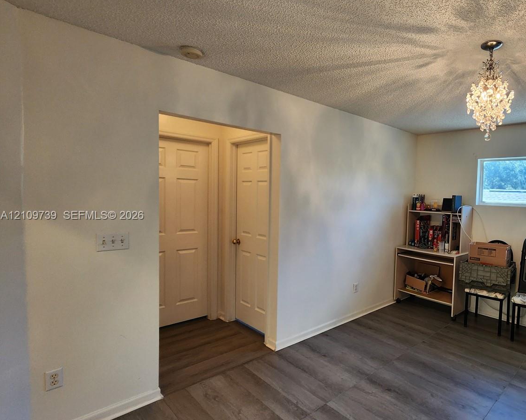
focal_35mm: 18
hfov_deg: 81.8
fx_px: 280
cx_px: 372
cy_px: 216
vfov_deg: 73.8
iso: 160
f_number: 2.2
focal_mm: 2.2
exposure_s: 1/60
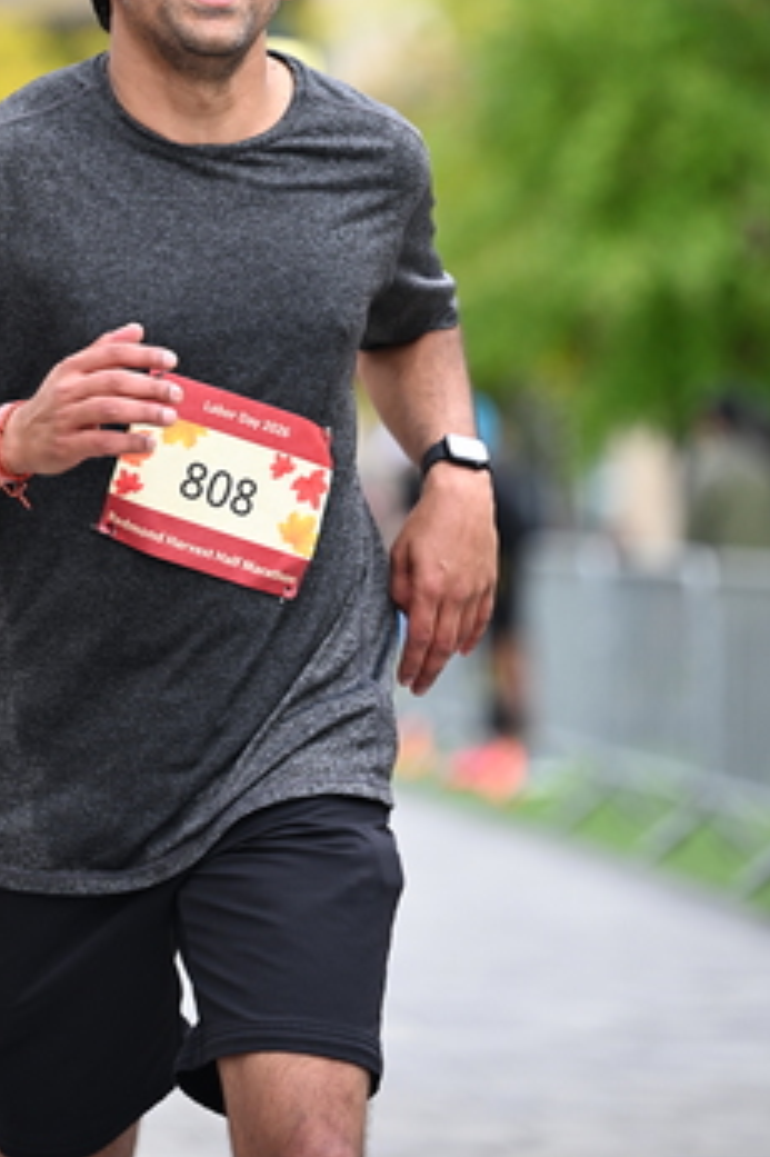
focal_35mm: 230
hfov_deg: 6.0
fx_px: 7386
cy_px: 317
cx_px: 175
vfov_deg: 8.9
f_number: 2.8
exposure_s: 1/1600
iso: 640
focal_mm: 145
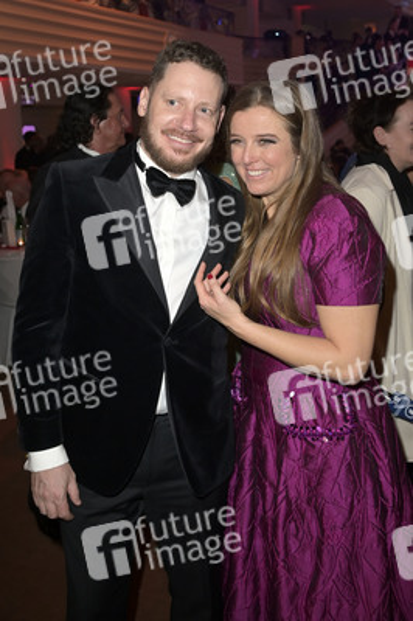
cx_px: 206
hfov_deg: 38.8
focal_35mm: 34
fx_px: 586
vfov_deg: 55.8
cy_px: 310
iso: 2500
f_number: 5
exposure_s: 1/100
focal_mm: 34
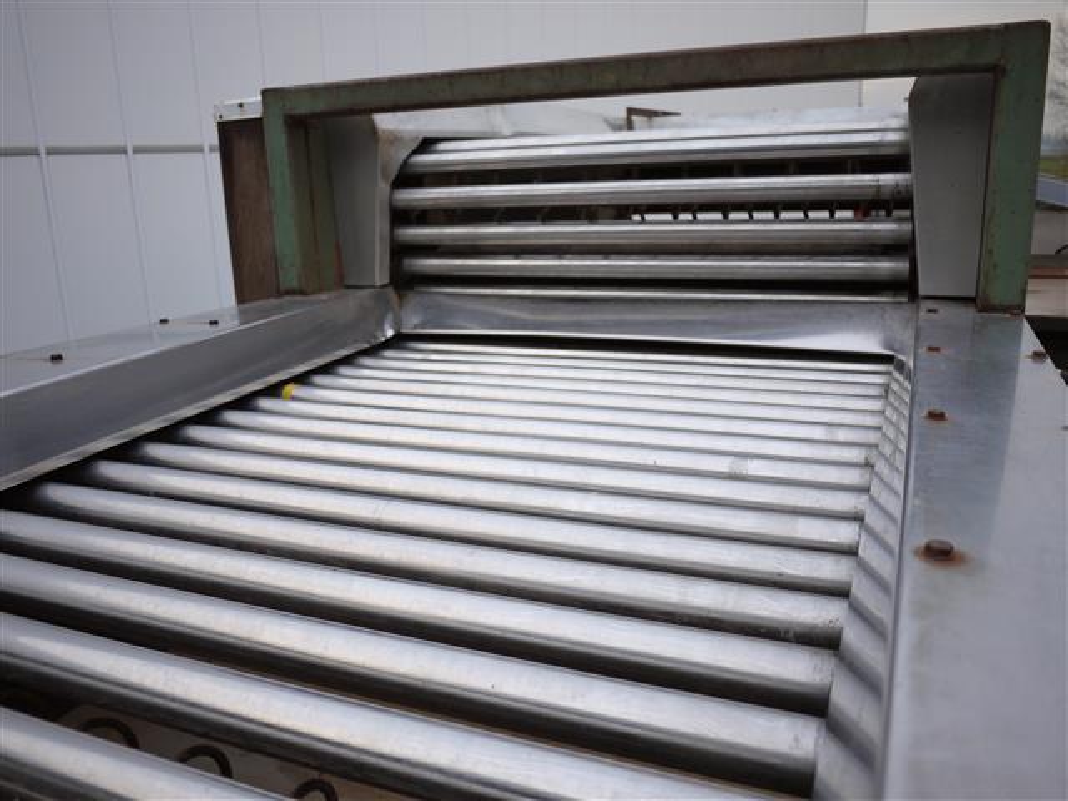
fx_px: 864
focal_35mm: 28
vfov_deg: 49.7
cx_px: 534
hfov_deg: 63.4
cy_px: 400
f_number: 2.5
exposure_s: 1/125
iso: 200
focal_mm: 14
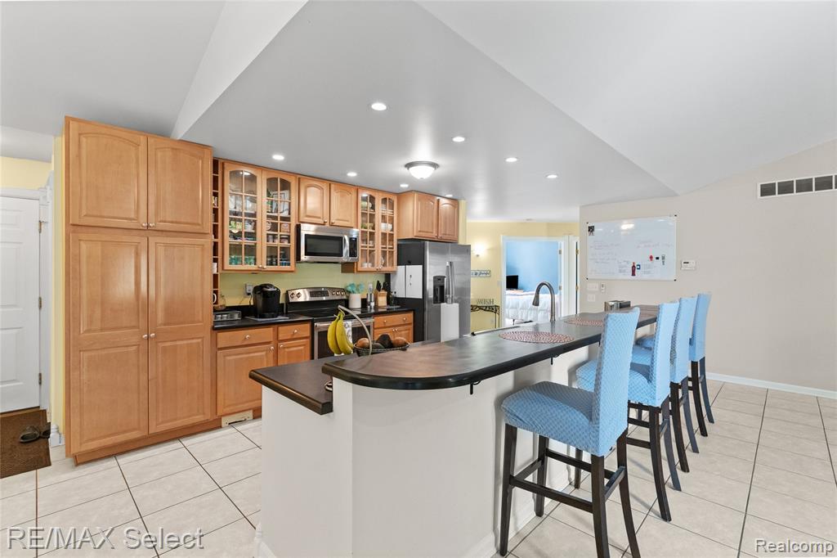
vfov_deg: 73.7
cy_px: 279
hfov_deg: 96.8
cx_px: 418
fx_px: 372
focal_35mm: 16
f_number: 6.3
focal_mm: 16
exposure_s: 1/50
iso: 6400
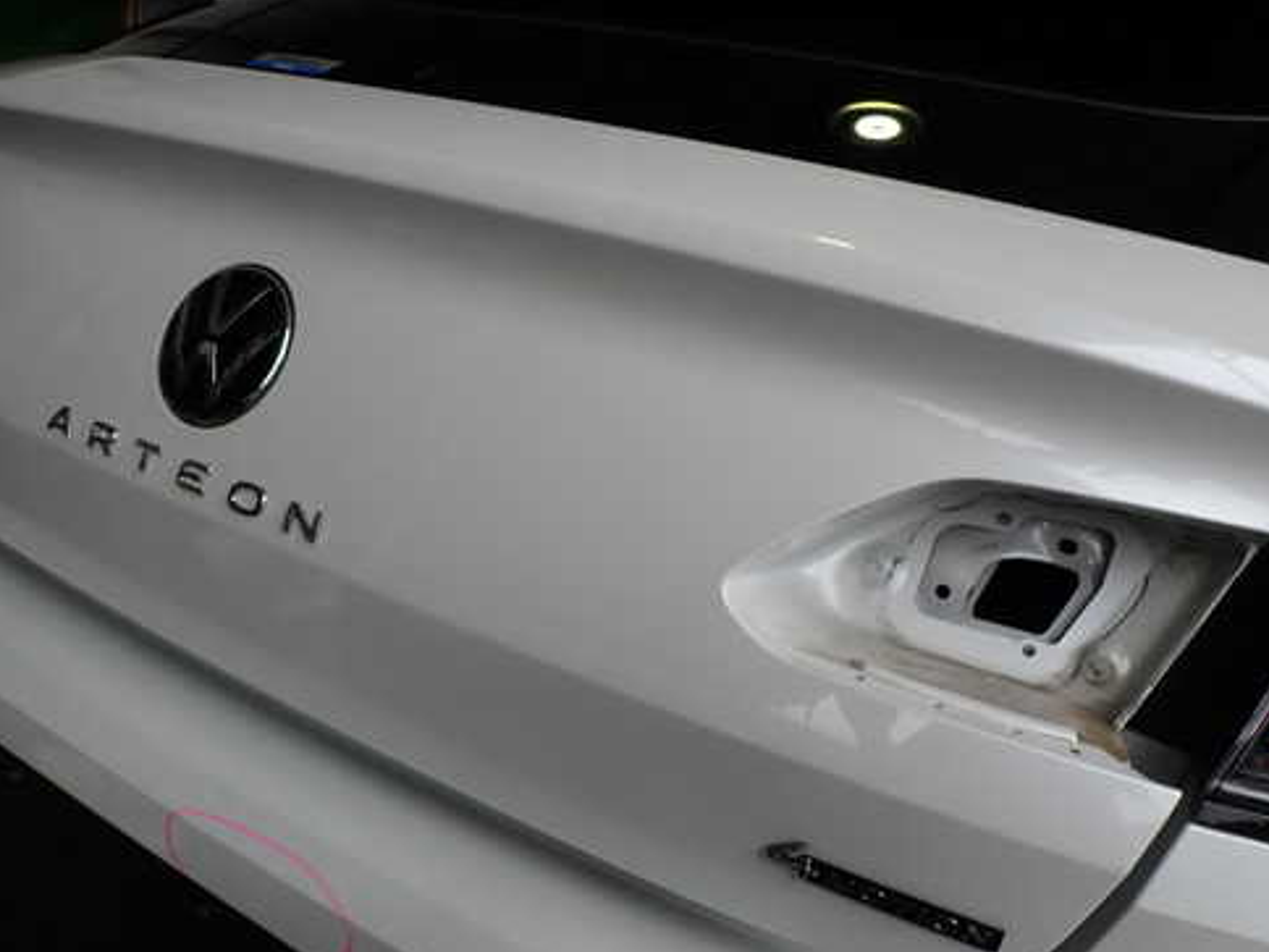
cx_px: 530
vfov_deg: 45.4
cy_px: 504
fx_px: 1136
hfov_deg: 58.0
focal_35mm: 31
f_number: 2.8
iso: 100
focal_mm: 4.5
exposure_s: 1/800
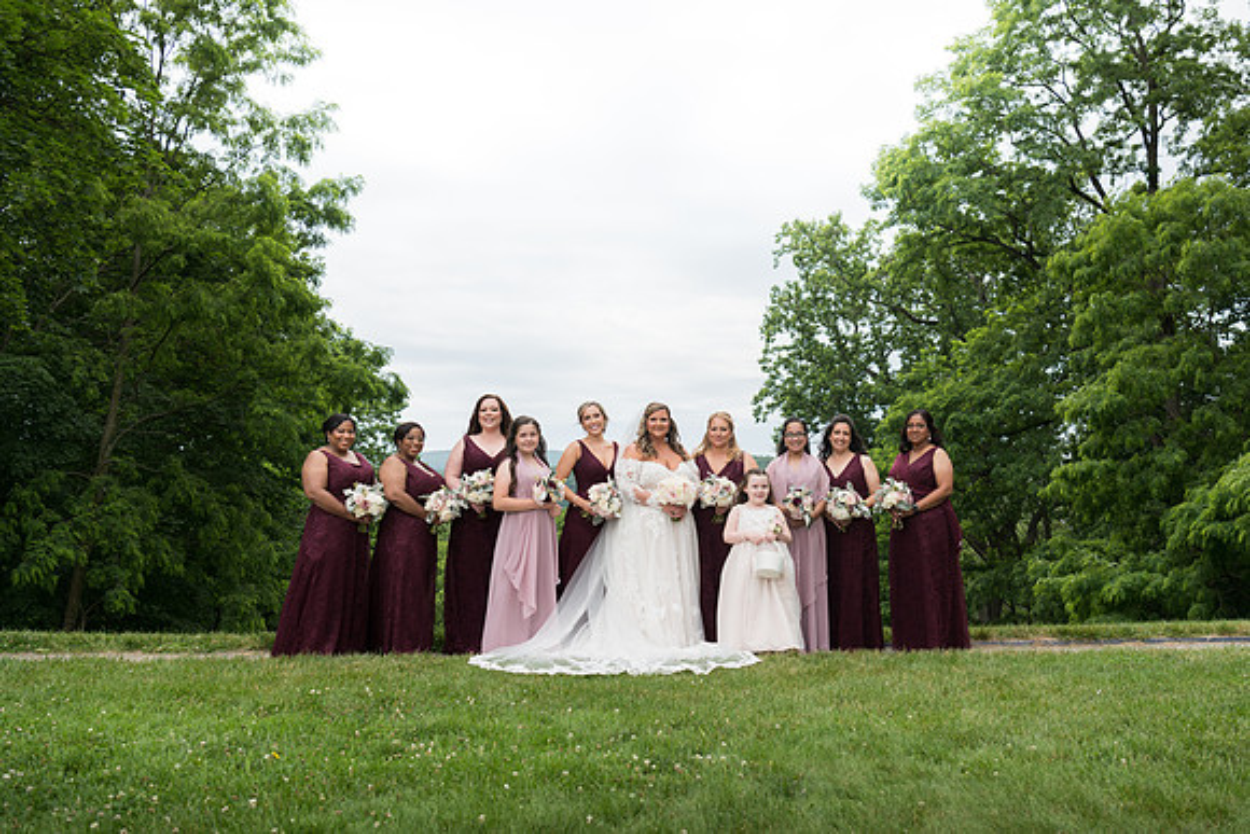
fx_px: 1276
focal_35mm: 37
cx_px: 674
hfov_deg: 52.1
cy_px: 395
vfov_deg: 36.2
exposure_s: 1/320
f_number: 4.5
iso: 64
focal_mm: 32
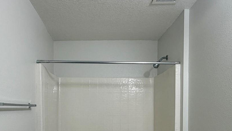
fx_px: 185
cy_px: 114
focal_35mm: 30
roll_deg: +0.3
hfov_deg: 63.9
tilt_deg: -0.6
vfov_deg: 36.9
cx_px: 98
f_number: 2.2
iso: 160
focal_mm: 2.22
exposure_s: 1/120
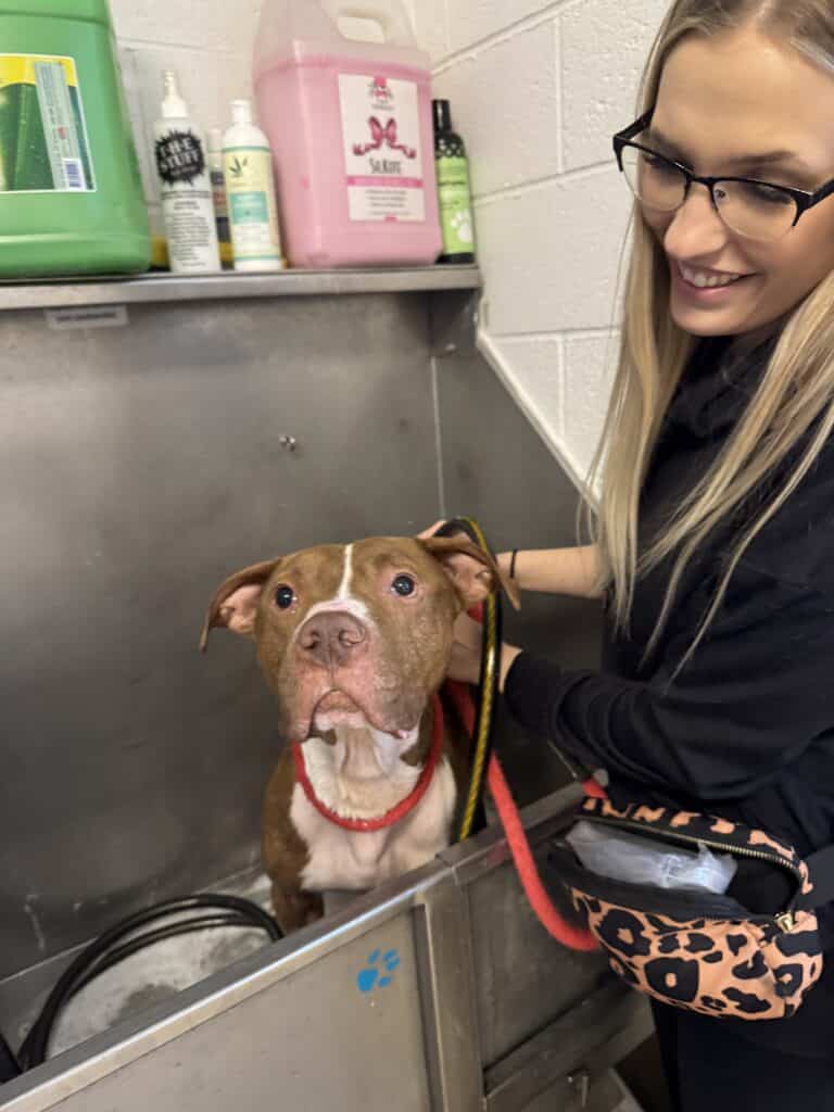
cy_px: 556
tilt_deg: -16.0
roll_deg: +6.1
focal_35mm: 24
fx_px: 771
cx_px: 417
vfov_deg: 71.6
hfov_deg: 56.8
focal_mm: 6.76
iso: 640
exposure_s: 1/60
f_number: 1.78
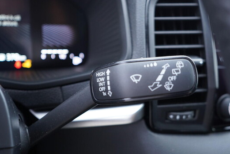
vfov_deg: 35.1
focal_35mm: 38
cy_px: 80
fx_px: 243
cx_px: 120
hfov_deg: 50.7
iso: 500
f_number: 2.8
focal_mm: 24
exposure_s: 1/40
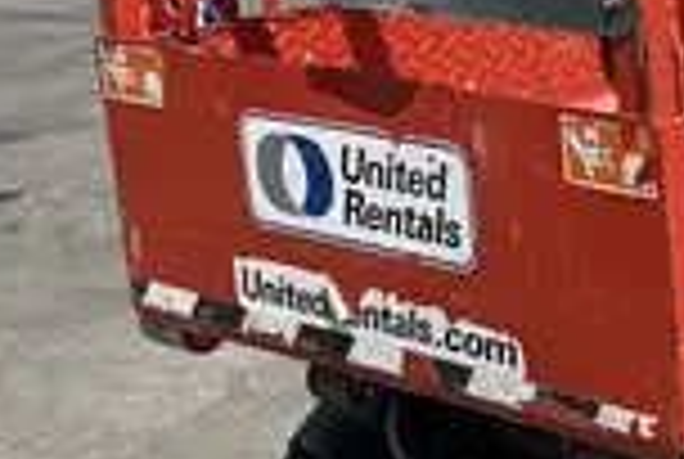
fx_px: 2475
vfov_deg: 10.6
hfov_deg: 15.2
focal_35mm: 130
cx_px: 824
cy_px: 281
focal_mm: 5.1
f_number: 1.6
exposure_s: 1/5076
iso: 50
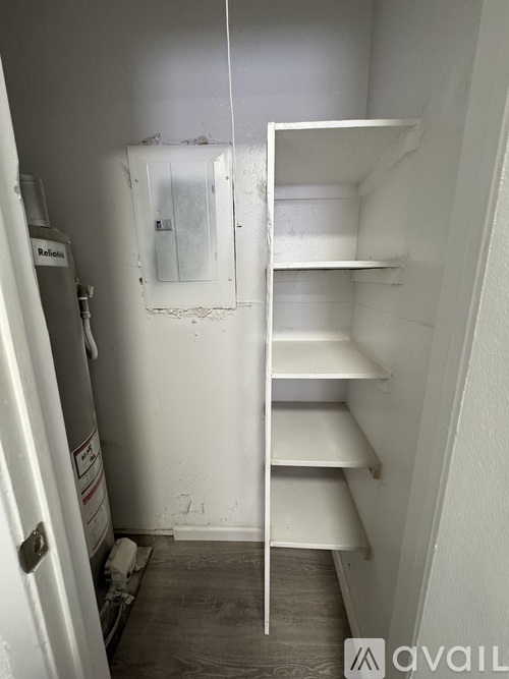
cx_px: 254
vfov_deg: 102.1
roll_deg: +1.2
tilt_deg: -15.8
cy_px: 340
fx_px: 275
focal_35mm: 14
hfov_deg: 85.7
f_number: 2.2
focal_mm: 2.22
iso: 250
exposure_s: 1/60
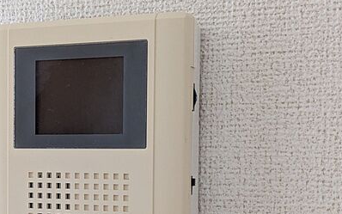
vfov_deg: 14.9
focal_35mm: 87
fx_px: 811
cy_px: 184
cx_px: 85
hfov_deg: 23.6
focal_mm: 5.43
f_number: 1.89
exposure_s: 1/120
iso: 321
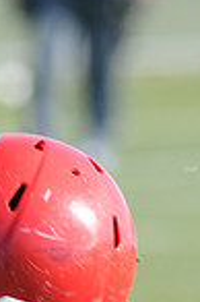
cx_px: -174
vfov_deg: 1.2
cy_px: 521
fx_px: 14959
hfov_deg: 0.8
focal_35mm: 1791
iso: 200
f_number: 6.3
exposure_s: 1/500
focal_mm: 300
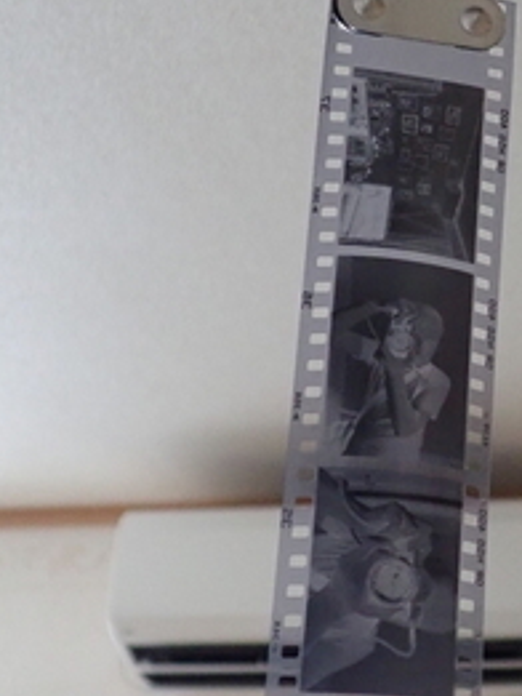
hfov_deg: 20.4
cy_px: 363
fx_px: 1386
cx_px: 557
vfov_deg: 28.1
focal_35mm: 69
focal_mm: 5.5
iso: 800
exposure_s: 1/100
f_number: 2.3
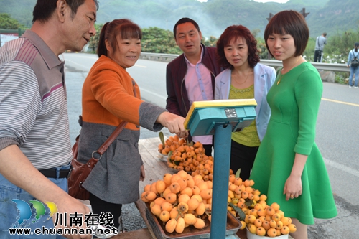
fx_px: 359
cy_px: 120
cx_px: 180
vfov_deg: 36.8
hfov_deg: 53.1
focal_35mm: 36
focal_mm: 24
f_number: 5
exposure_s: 1/100
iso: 400
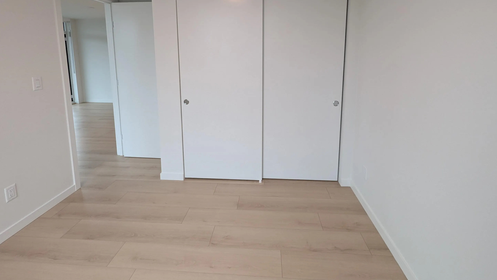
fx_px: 198
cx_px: 255
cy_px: 83
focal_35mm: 15
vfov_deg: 67.6
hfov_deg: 103.0
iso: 67
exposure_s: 1/30
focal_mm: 1.95
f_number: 2.2
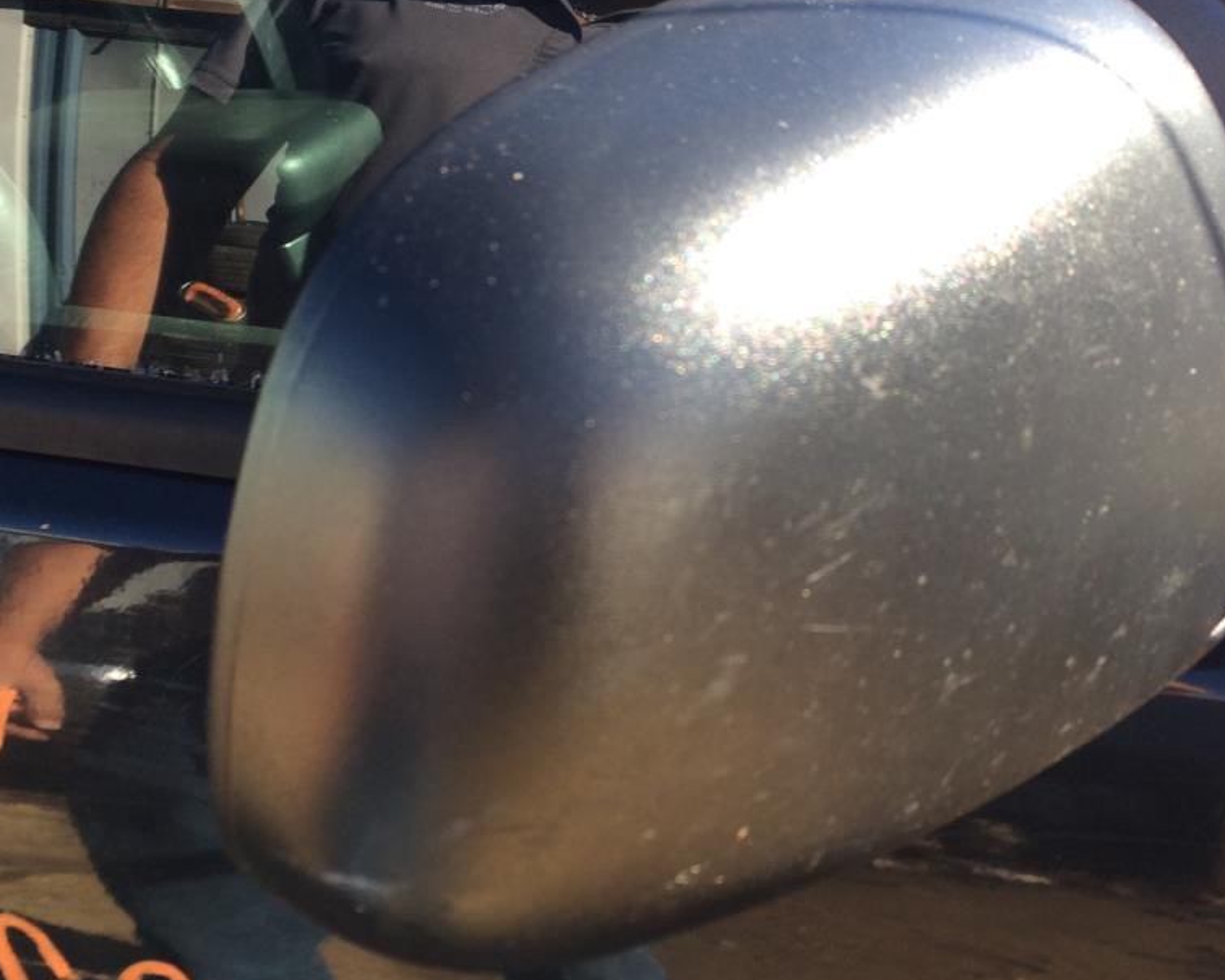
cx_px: 649
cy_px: 433
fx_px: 1740
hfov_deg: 38.8
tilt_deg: -27.3
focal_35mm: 48
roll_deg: +1.4
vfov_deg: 31.4
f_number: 2.2
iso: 32
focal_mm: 4.15
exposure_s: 1/238
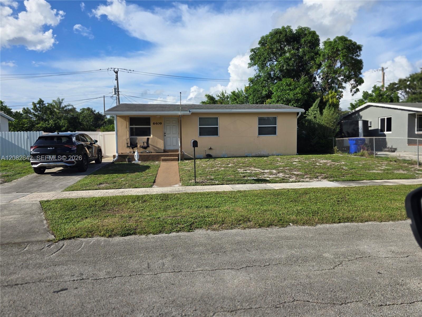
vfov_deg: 58.9
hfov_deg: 73.9
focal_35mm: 23
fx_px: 280
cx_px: 211
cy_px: 158
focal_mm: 6.3
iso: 12
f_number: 1.7
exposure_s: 1/777
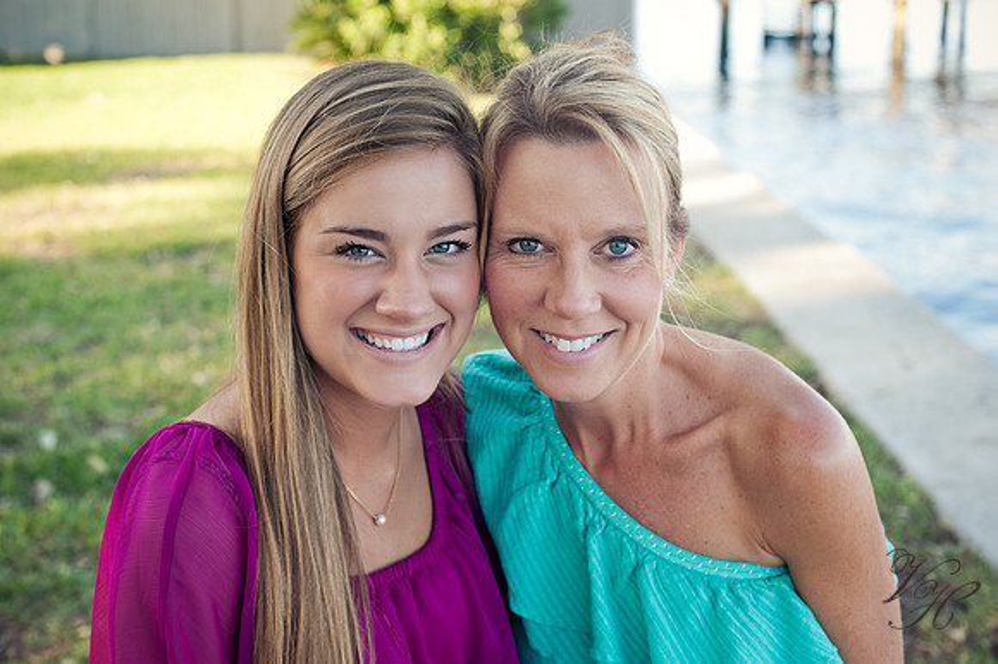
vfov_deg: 27.0
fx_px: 1385
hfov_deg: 39.6
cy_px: 332
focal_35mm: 50
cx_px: 499
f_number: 5
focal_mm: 50
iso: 250
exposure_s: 1/160
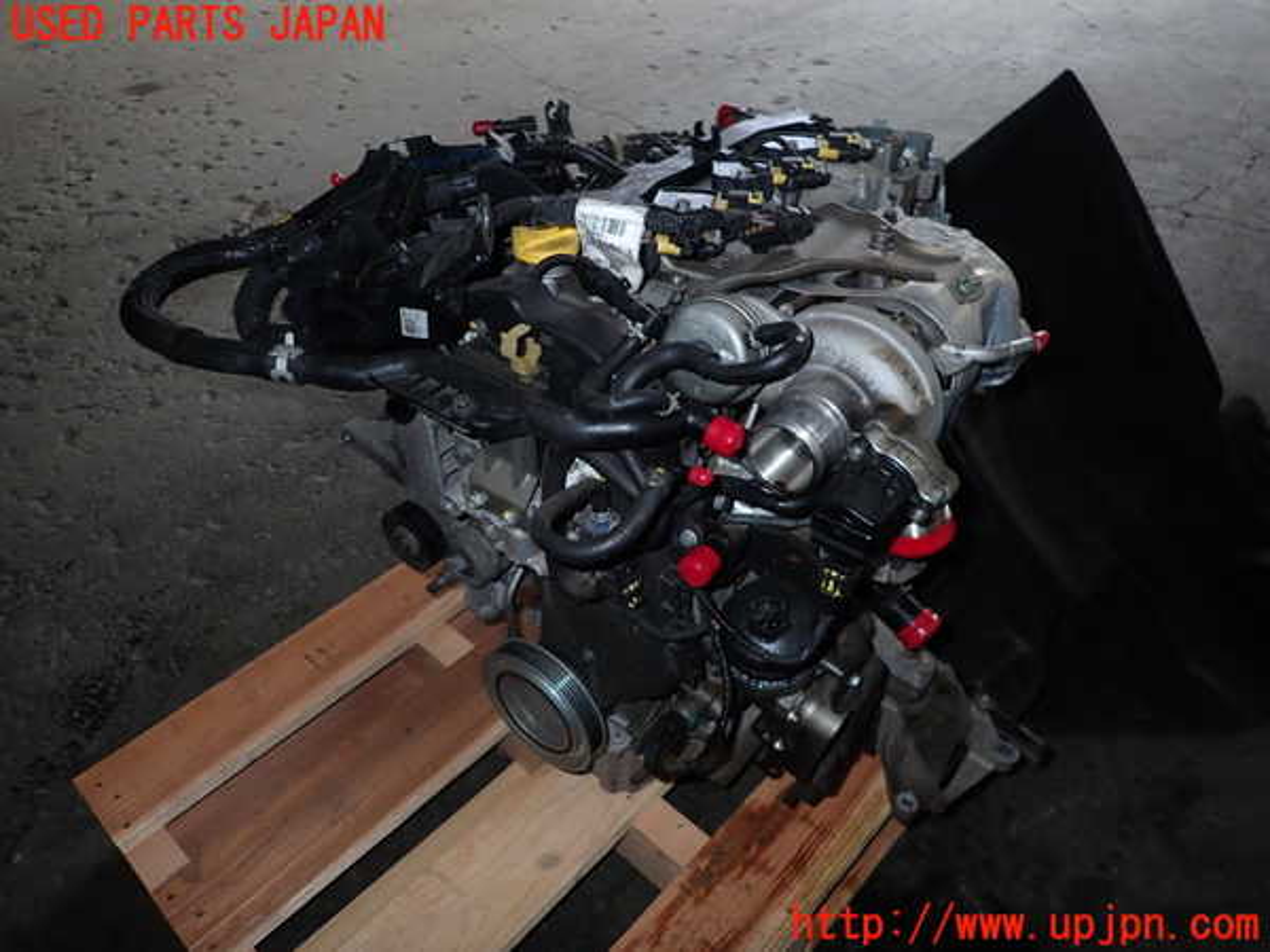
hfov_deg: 69.4
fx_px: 917
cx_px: 635
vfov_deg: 54.9
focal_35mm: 25
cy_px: 476
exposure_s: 1/30
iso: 125
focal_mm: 4.5
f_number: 5.6
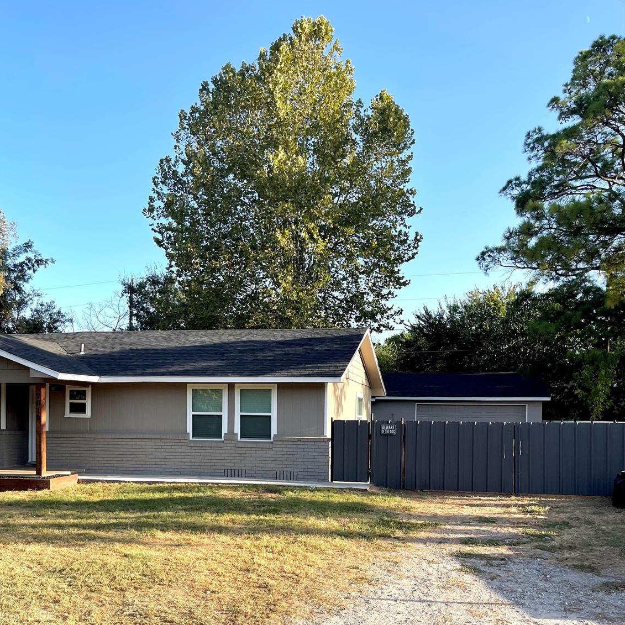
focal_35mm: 30
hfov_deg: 54.0
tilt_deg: -1.7
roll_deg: -0.2
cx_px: 308
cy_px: 417
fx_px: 613
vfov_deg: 53.0
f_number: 1.6
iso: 32
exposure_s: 1/1119
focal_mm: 5.1
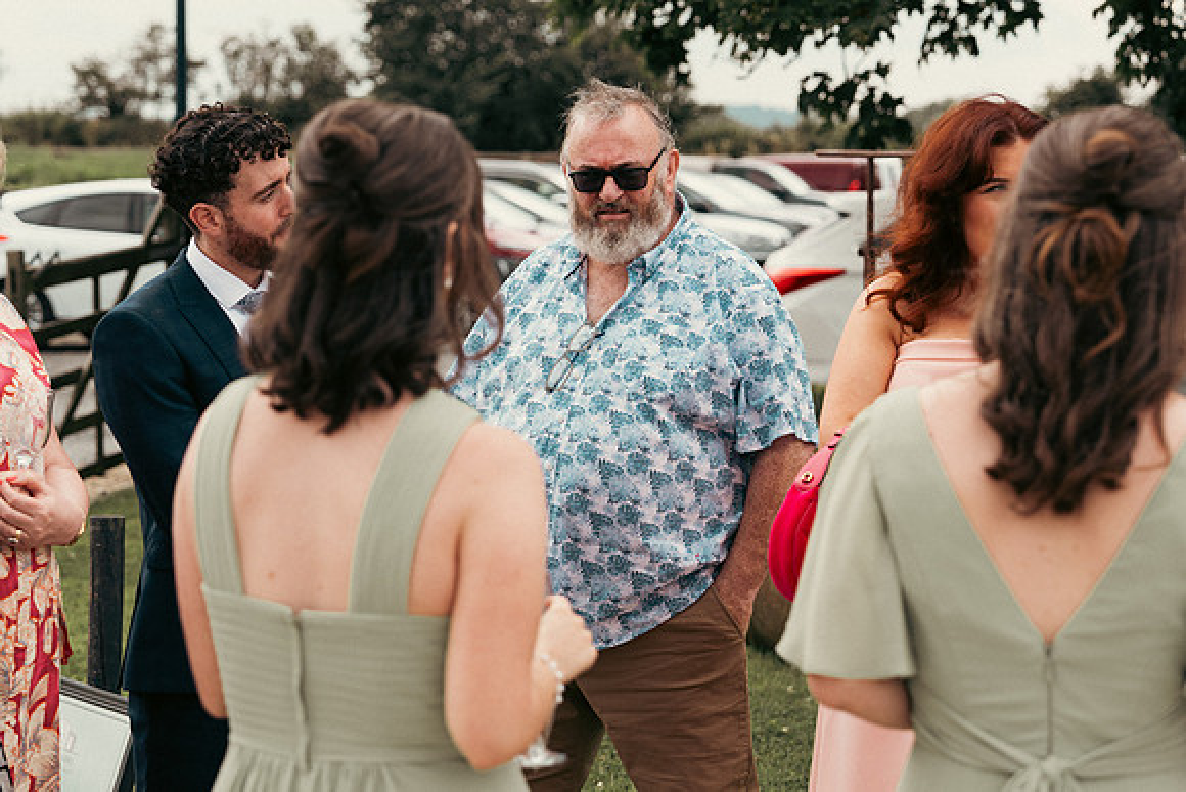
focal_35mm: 105
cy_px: 396
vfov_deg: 13.0
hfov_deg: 19.5
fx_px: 3460
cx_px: 593
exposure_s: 1/400
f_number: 3.5
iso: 125
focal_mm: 70
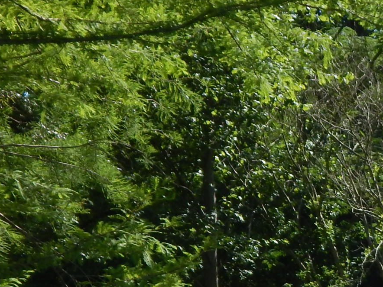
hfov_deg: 12.7
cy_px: 310
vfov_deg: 10.1
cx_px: 604
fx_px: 1615
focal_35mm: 146
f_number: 3.6
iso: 125
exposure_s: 1/800
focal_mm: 7.7
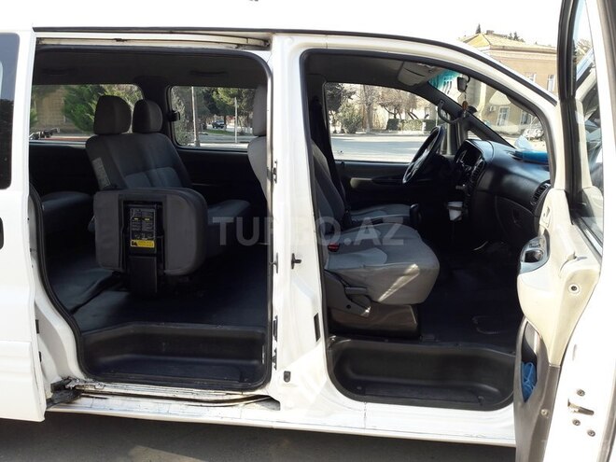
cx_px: 308
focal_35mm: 28
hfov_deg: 63.4
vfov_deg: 49.7
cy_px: 231
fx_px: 498
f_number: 1.9
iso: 40
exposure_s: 1/247
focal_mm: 3.7
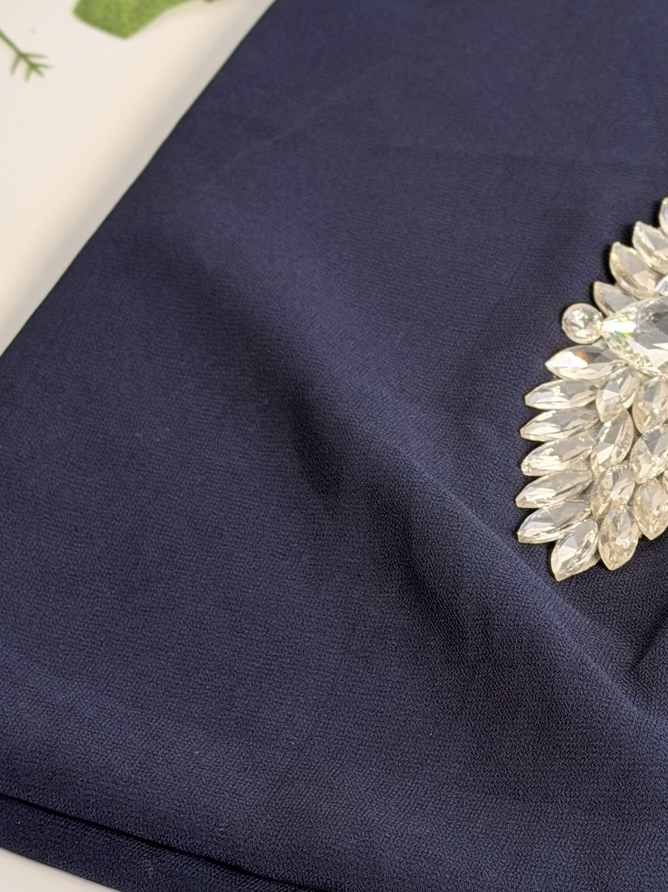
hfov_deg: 14.1
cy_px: 413
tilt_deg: -47.6
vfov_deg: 18.9
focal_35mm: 104
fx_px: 2677
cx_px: 533
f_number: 1.78
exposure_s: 1/168
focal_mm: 6.76
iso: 64
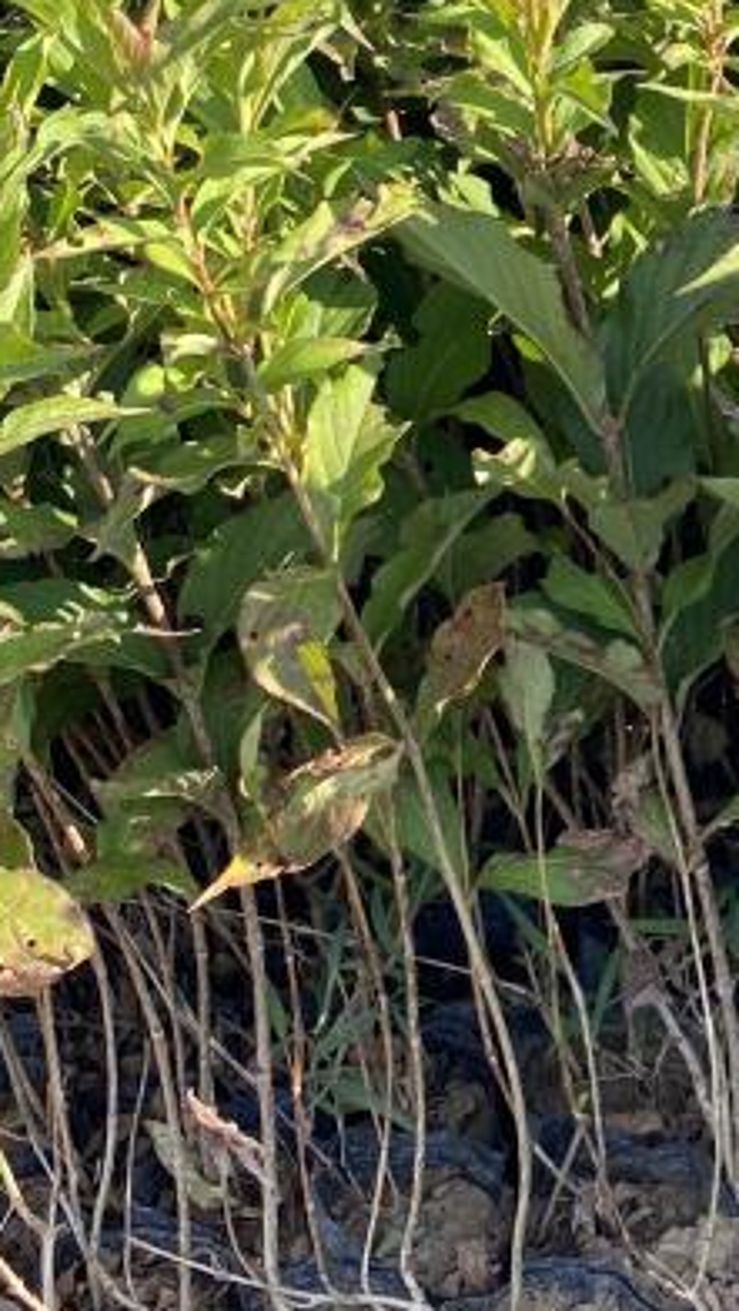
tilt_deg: -28.1
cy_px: 597
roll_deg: +4.0
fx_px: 2678
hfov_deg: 14.9
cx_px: 1007
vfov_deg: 27.5
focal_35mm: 77
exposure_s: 1/485
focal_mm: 4.25
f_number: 1.8
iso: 32
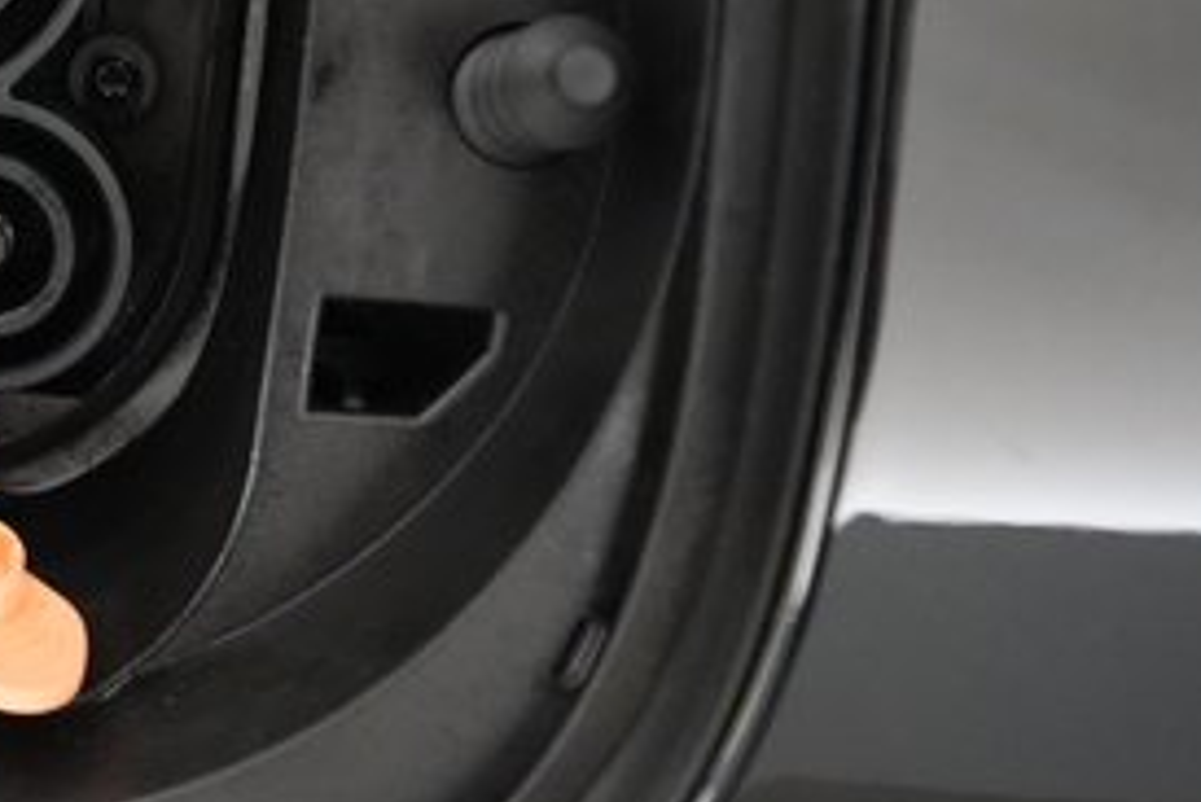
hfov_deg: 31.4
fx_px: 1869
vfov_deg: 23.3
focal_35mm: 56
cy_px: 13
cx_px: -136
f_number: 4
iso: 12800
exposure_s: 1/125
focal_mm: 24
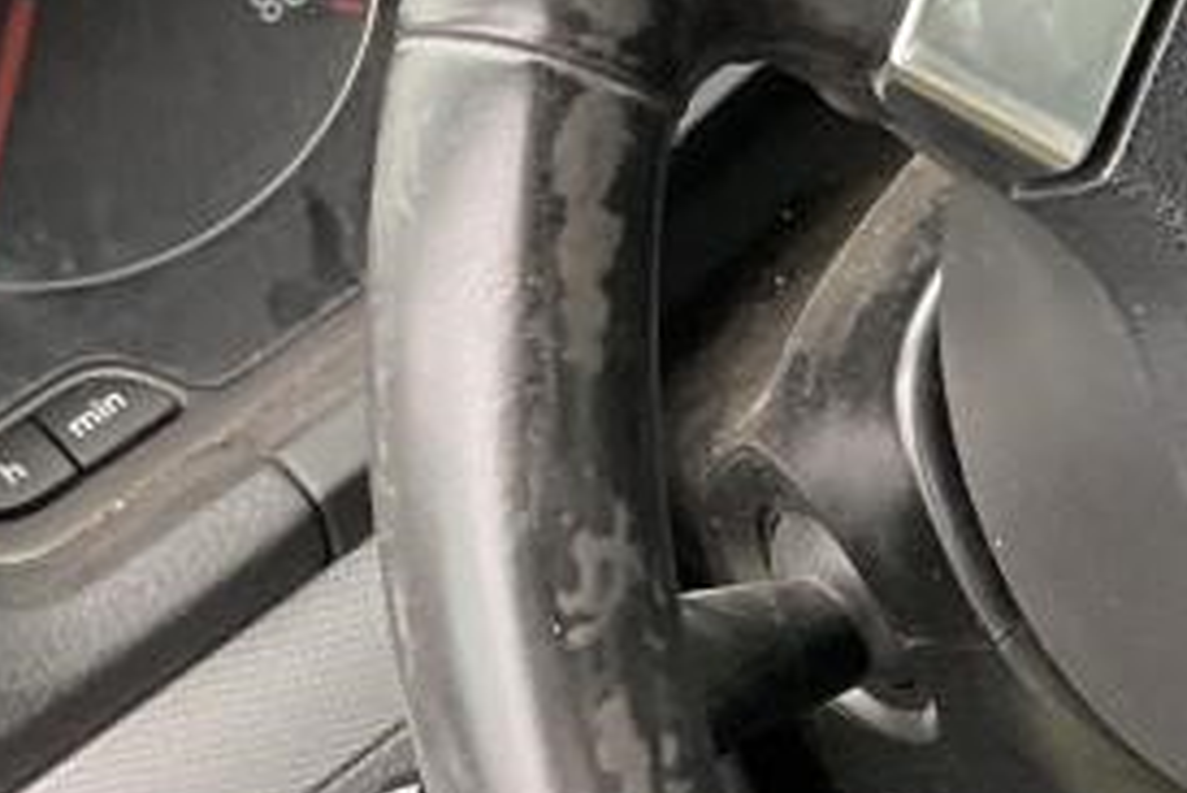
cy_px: 26
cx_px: 1884
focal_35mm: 141
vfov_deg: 9.7
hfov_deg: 13.5
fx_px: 4651
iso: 160
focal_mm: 3
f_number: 1.8
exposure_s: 1/60
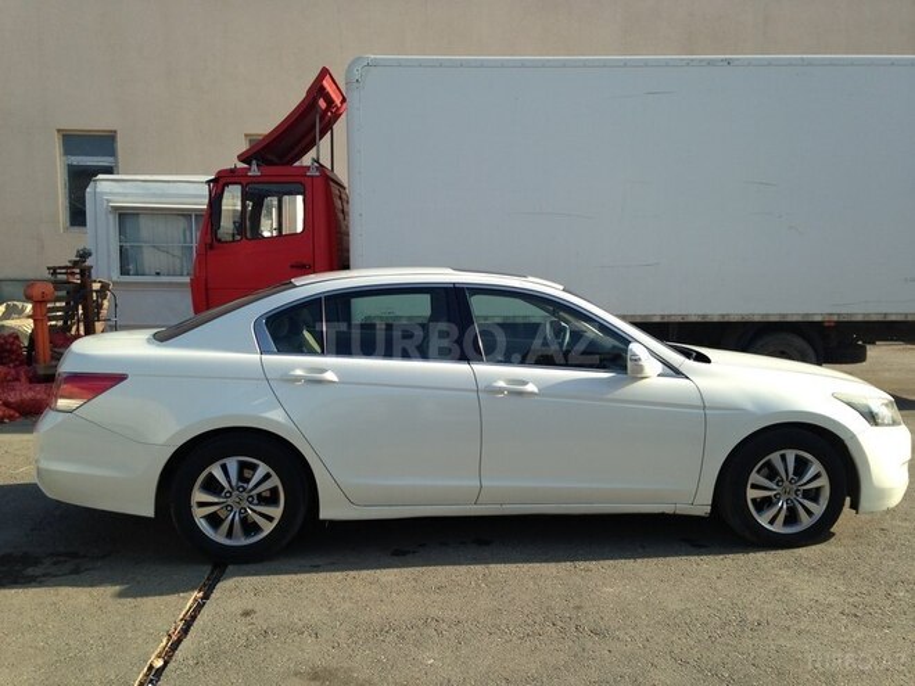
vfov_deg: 42.9
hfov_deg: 55.4
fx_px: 872
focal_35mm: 33
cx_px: 458
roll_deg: +1.0
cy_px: 343
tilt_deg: -6.6
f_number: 2.4
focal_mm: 4.12
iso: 50
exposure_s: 1/733
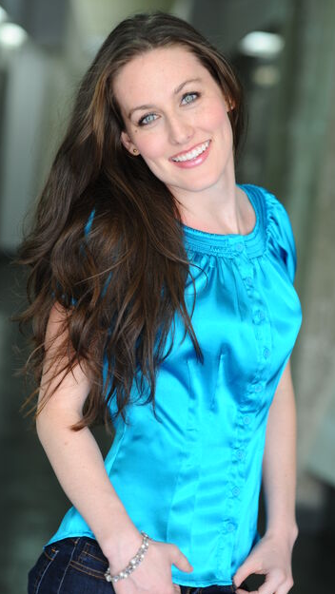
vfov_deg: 23.7
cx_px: 174
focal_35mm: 90
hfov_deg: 13.5
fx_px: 1420
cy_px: 298
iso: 320
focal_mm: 85
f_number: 2.8
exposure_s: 1/160
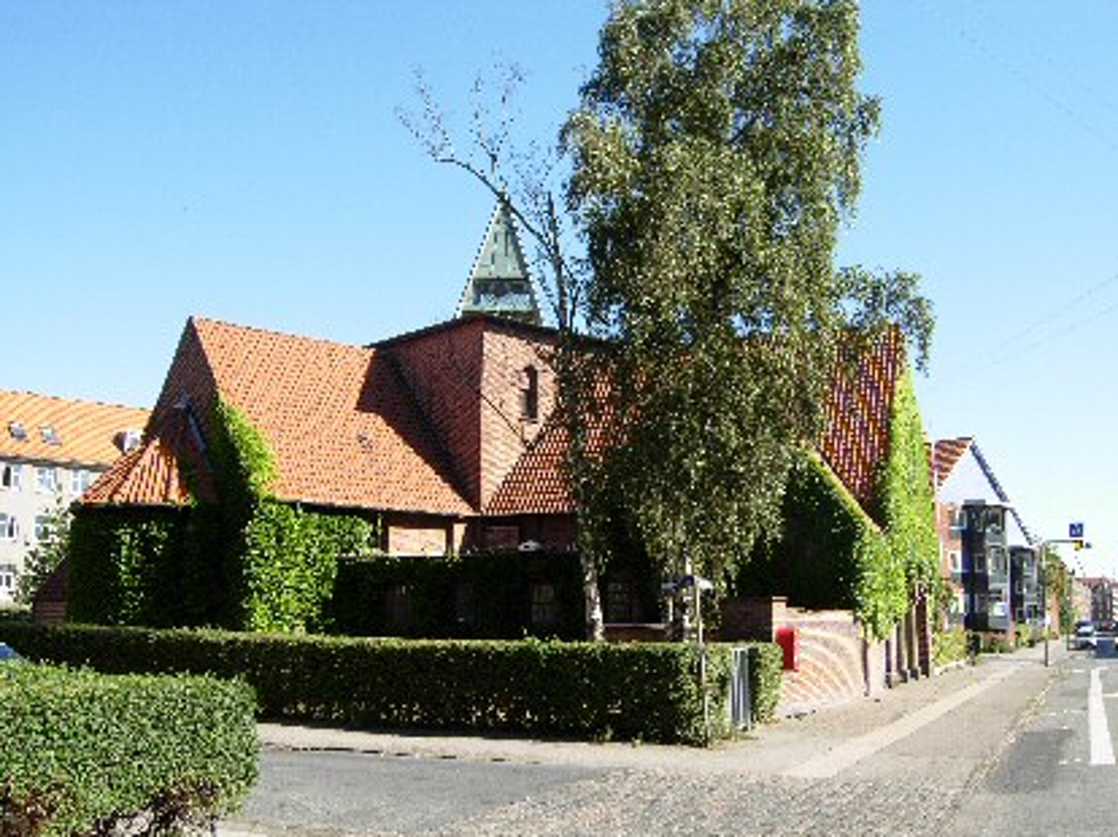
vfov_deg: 38.6
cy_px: 428
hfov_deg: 50.2
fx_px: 1194
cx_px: 563
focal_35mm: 37
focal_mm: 7.5
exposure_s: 1/228
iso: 50
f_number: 4.3
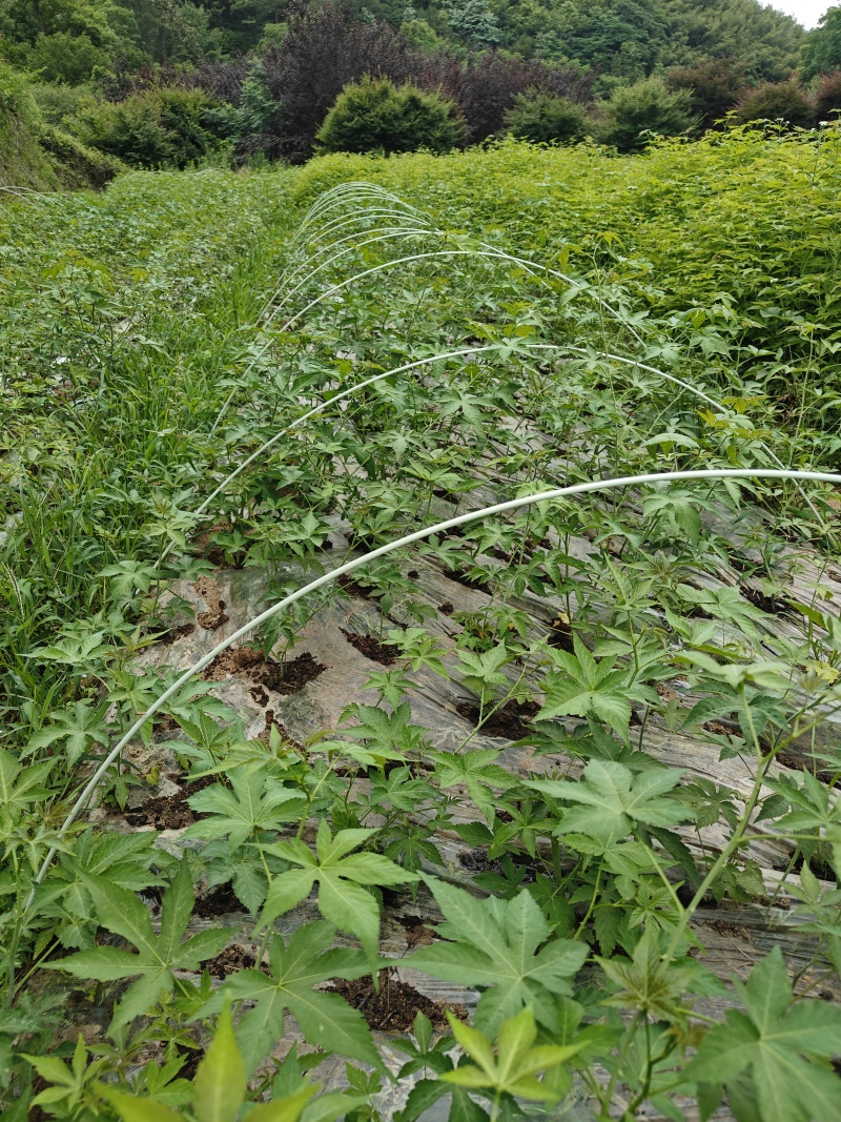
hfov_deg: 56.8
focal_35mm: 24
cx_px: 420
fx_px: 778
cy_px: 561
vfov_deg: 71.6
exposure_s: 1/660
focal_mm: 5.59
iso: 50
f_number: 1.8
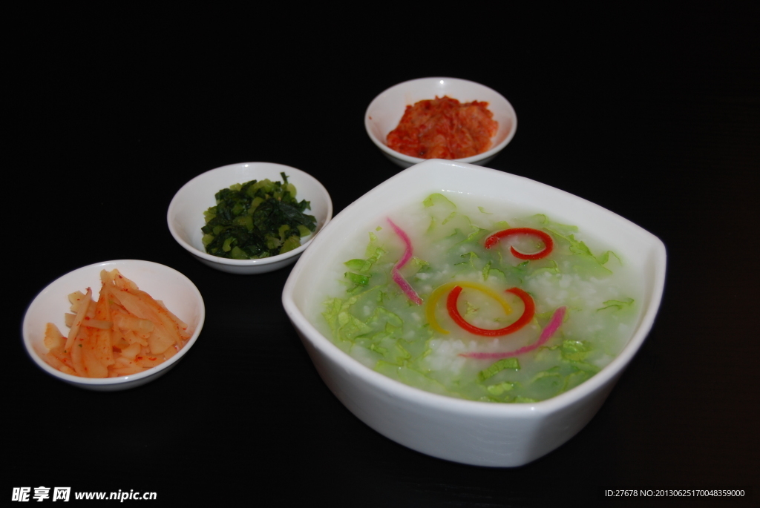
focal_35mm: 60
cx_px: 380
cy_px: 254
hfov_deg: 33.4
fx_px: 1268
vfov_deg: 22.7
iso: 200
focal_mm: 40
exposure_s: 1/60
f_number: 5
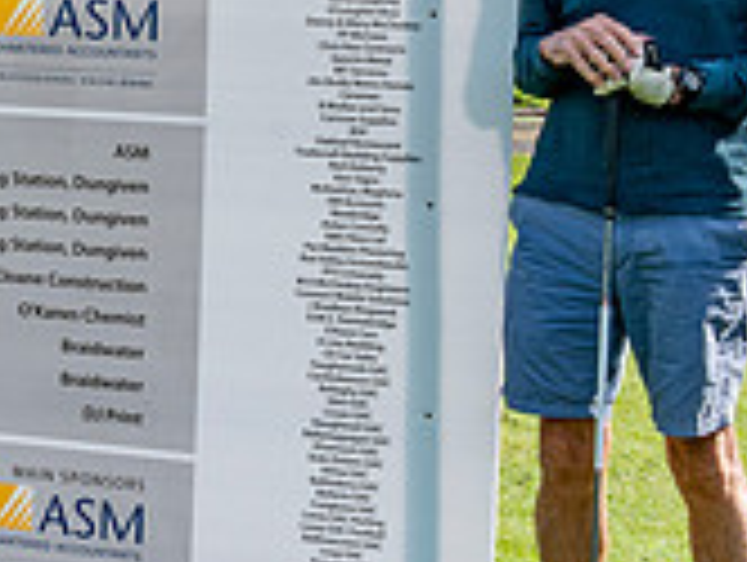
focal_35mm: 154
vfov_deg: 9.7
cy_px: 273
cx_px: -204
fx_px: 3328
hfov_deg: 12.4
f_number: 8
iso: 280
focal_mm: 26
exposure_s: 1/100
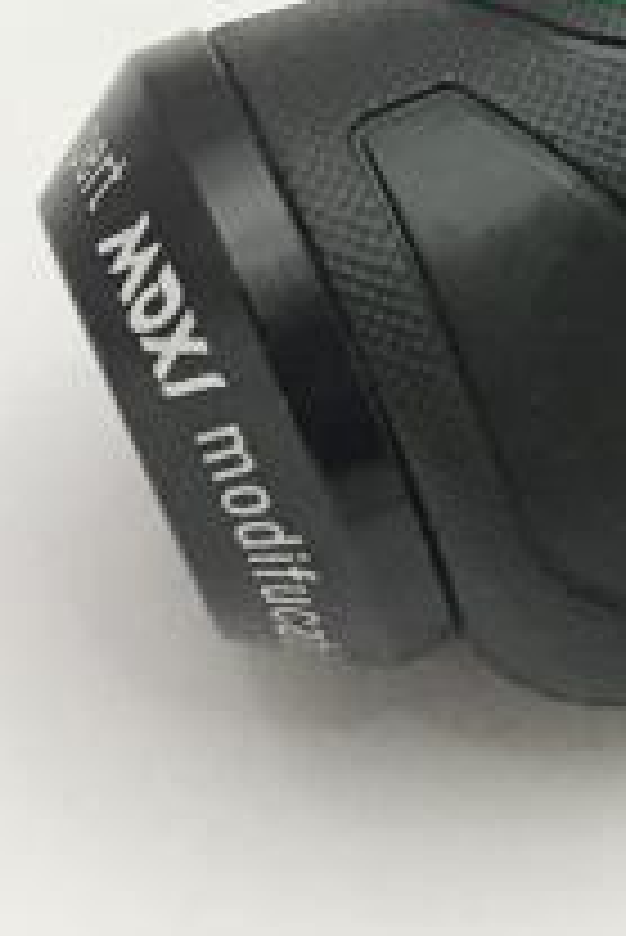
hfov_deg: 10.7
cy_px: -279
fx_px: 3020
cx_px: 1288
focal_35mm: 116
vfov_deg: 16.6
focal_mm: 4.15
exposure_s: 1/30
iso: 160
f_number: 2.2
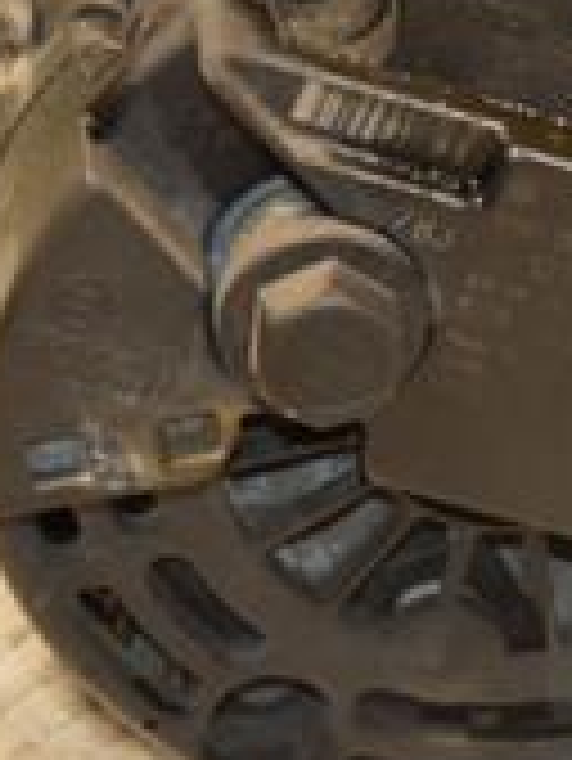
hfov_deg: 3.9
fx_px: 8465
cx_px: 464
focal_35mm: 385
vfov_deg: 5.1
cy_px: 58
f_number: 5.3
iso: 800
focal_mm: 75
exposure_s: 1/125
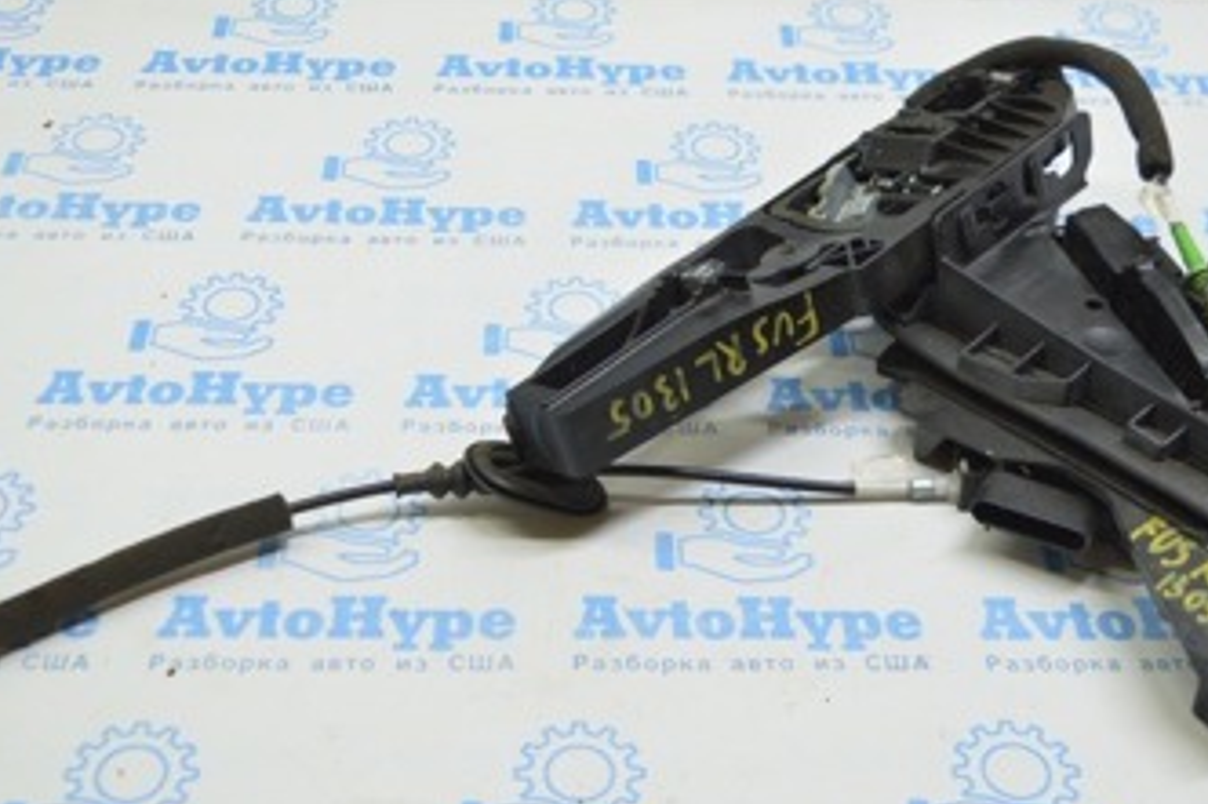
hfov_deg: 38.2
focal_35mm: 52
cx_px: 608
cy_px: 402
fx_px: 1744
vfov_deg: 26.0
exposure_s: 1/60
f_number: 3.5
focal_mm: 18
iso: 400
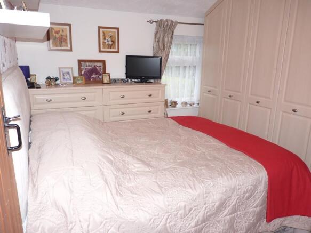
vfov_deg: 51.3
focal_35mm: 27
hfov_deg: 65.3
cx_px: 156
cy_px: 116
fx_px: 243
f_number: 2.8
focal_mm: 4.8
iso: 100
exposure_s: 1/30
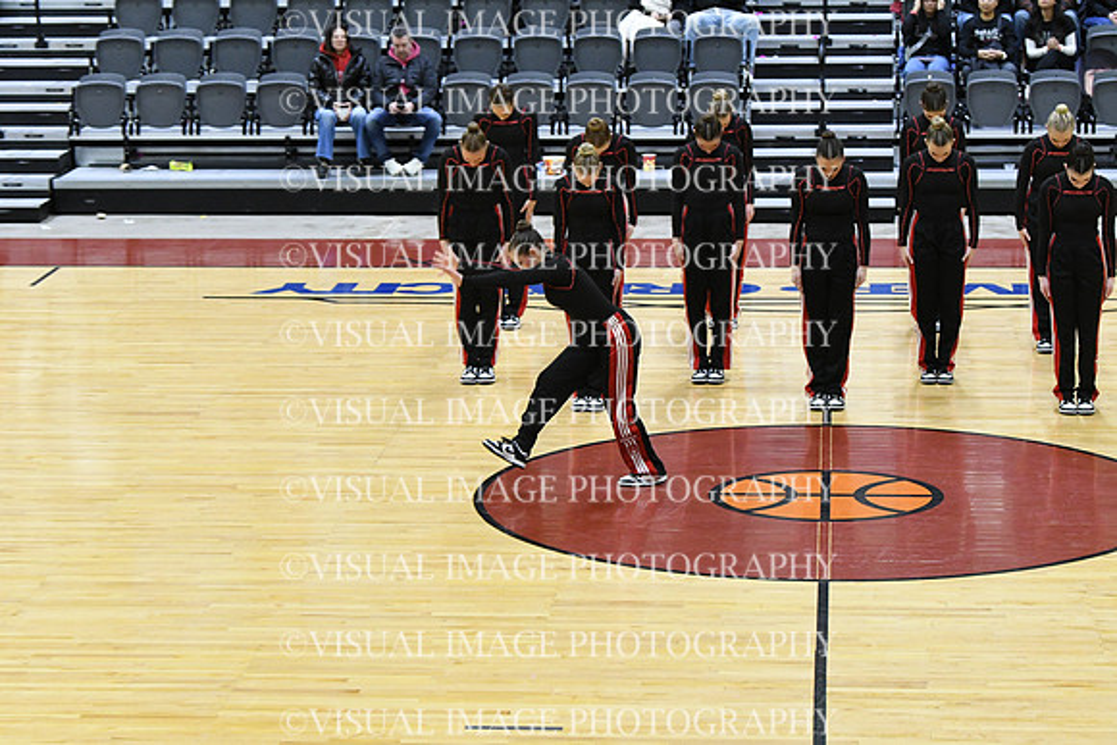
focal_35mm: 112
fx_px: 3476
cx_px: 558
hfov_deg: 18.3
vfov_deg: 12.2
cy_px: 372
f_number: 4
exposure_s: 1/250
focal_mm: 75
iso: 4000
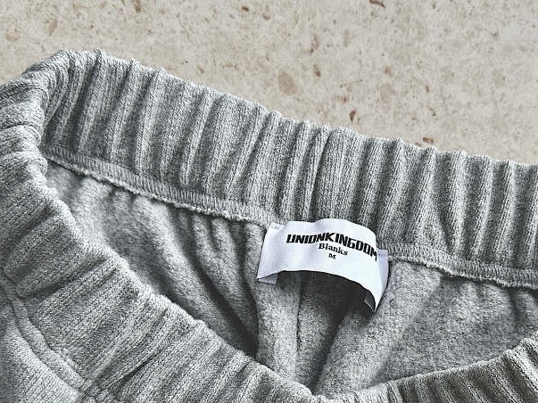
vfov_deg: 32.7
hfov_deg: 43.4
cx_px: 349
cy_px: 319
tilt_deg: -81.2
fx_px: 668
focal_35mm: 43
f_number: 1.78
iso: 80
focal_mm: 6.86
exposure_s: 1/121
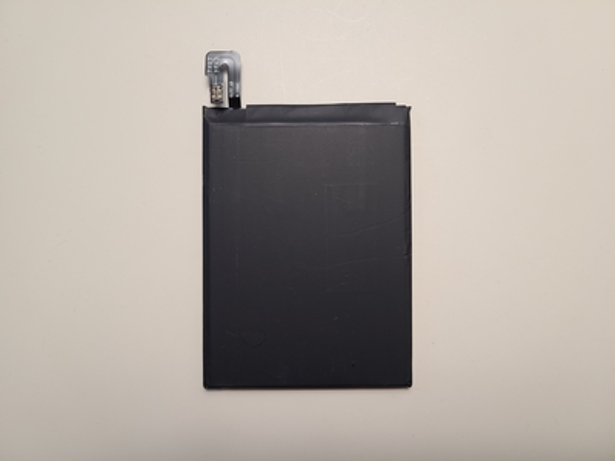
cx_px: 308
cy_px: 230
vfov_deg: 53.1
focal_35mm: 26
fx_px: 462
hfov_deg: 67.3
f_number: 1.8
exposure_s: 1/50
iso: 64
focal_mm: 5.4
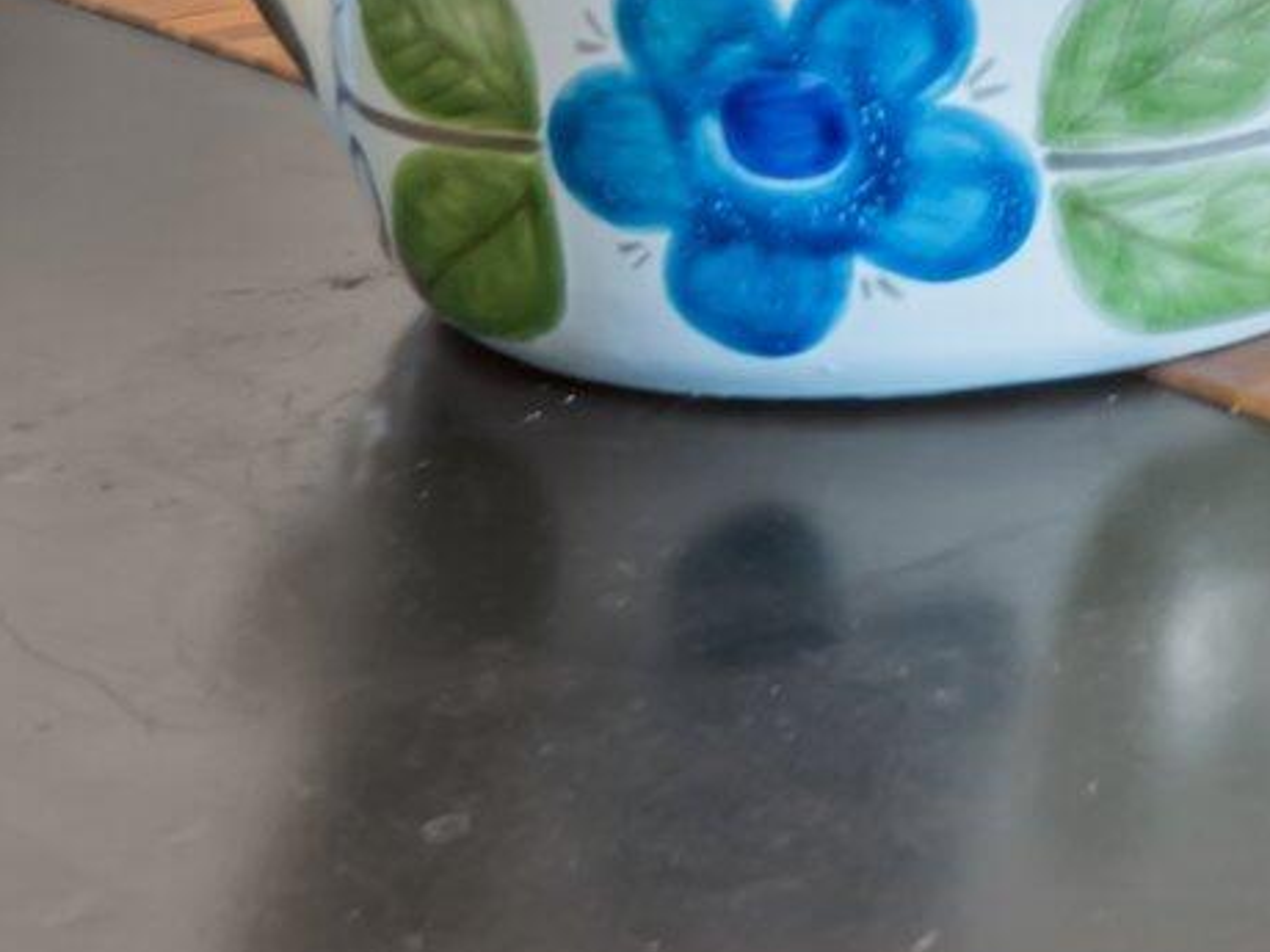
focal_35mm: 89
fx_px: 3265
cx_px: 1806
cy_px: -773
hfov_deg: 19.6
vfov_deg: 14.5
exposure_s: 1/4
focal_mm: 10
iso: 200
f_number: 5.6
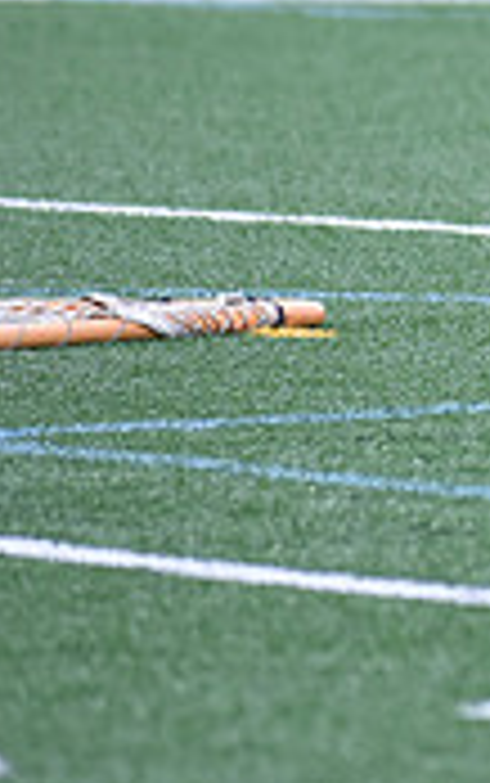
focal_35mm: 1021
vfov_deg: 2.1
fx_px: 21779
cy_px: -79
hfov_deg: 1.3
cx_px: 1290
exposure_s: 1/1000
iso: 500
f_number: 3.2
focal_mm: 200
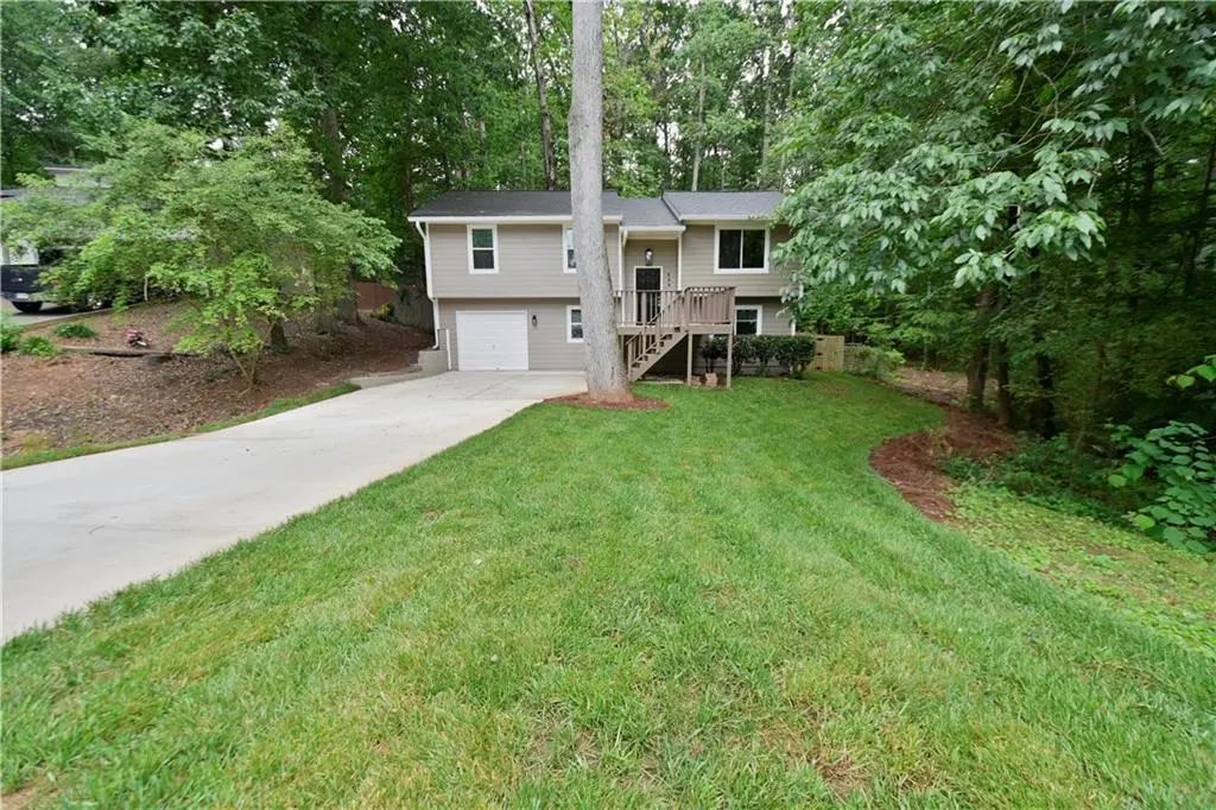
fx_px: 506
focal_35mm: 15
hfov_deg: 100.4
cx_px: 608
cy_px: 405
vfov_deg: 77.3
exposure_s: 1/80
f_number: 4.5
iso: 100
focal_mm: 10
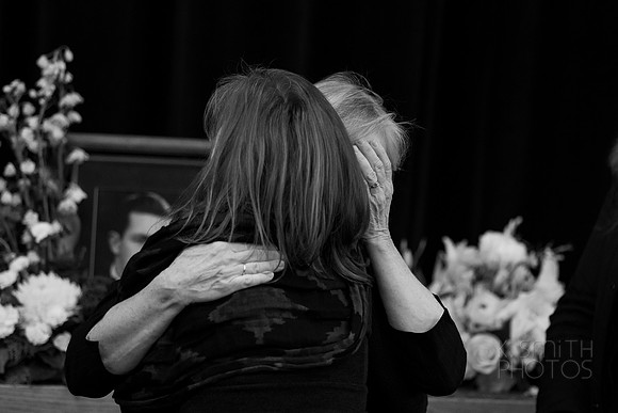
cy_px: 192
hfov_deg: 14.2
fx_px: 2477
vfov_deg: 9.5
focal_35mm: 144
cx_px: 330
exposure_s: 1/500
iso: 2000
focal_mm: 90
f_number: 2
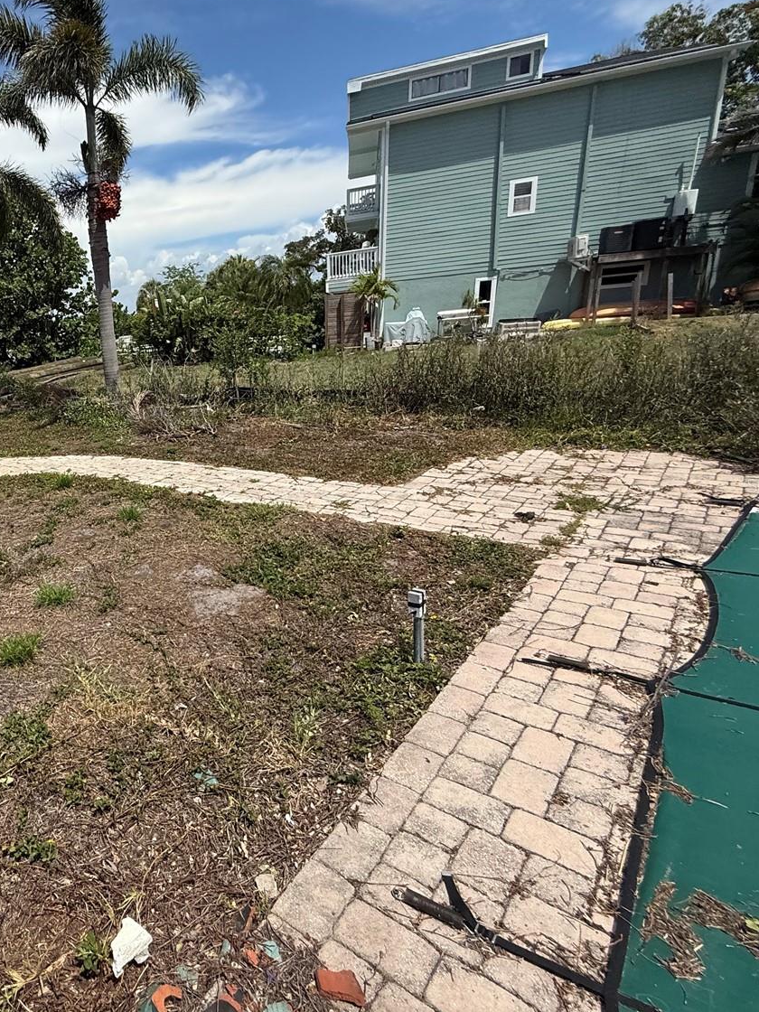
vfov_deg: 81.7
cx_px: 109
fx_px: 585
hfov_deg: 58.6
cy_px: 485
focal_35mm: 20
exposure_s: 1/3289
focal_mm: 2.22
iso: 80
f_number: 2.2
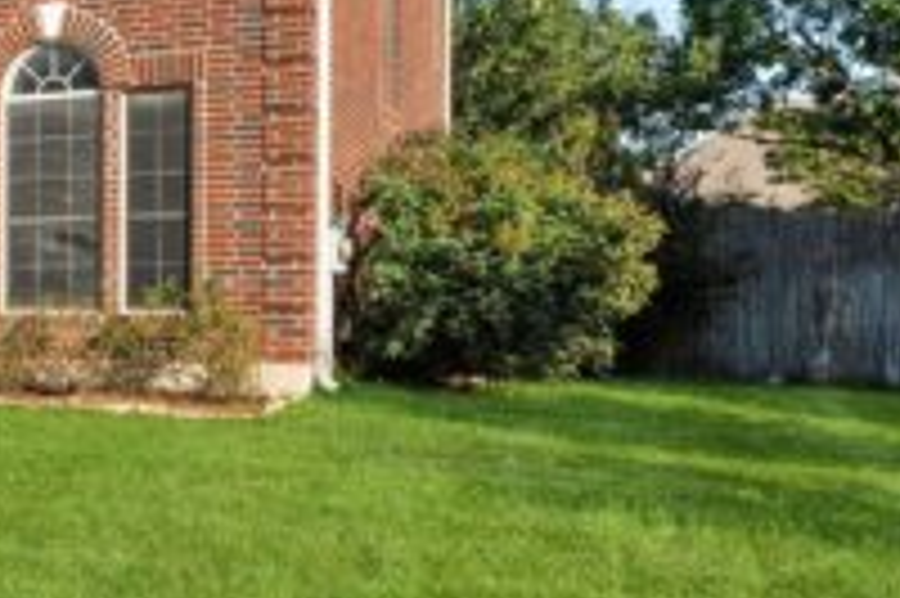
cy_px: 310
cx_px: -189
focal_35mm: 57
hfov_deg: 29.8
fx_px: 1424
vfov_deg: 23.7
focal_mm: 19
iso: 250
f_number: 10
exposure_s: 1/160
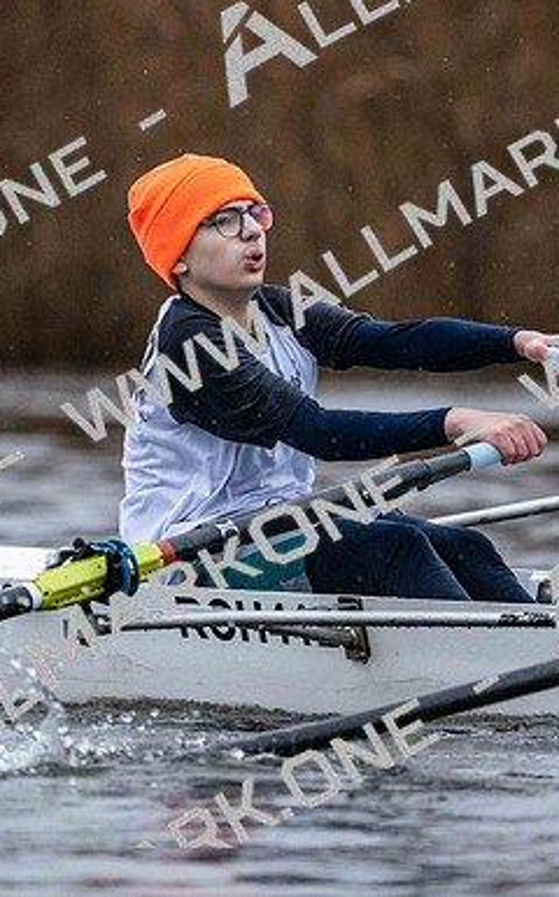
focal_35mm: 615
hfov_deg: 2.1
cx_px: 349
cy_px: 448
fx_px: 15019
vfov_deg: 3.4
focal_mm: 400
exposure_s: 1/1600
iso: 9000
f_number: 4.5
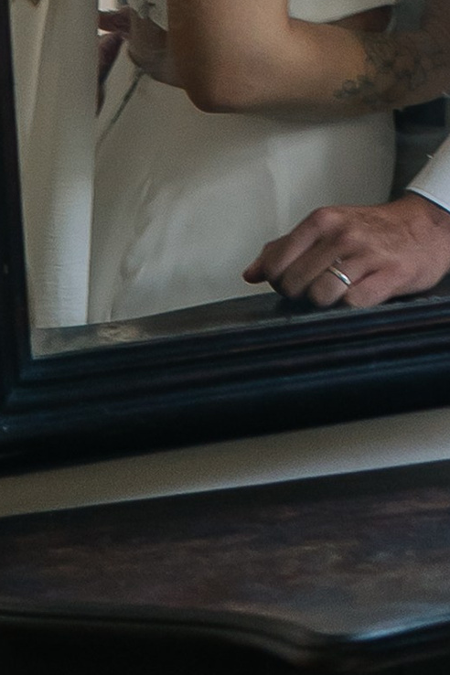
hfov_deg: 5.8
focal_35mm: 234
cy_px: -445
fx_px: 4387
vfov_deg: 8.5
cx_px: 597
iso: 100
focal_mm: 30
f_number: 2.5
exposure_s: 1/160
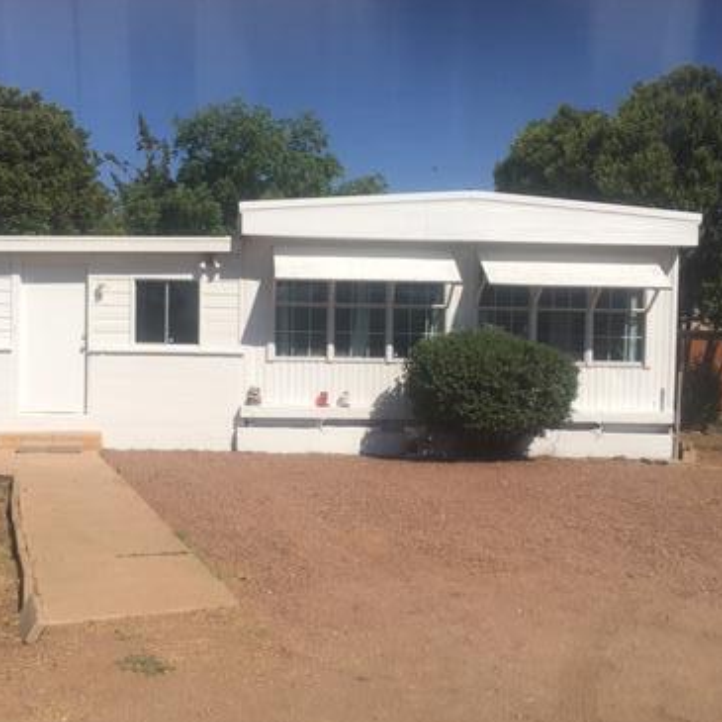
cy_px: 372
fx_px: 1062
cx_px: 305
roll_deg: -2.0
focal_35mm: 45
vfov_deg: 37.5
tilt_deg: +1.2
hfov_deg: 37.5
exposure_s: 1/4274
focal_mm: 4.15
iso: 25
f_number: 2.2
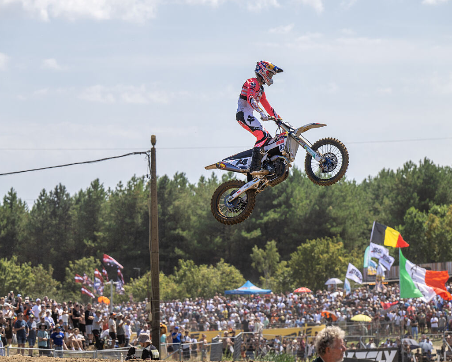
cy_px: 181
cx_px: 193
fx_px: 2274
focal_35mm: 170
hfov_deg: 11.3
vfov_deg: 9.1
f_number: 5
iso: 200
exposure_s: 1/1600
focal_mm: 150
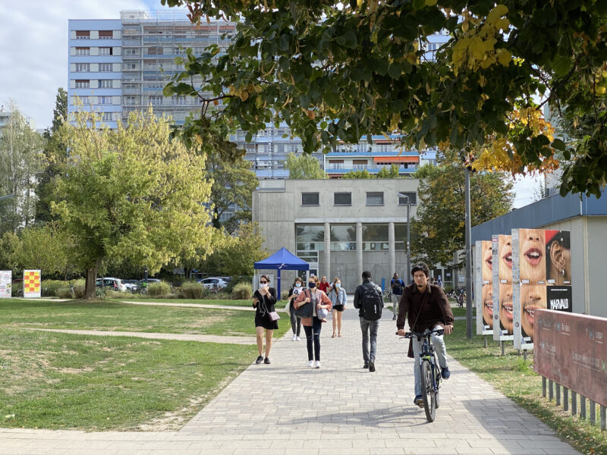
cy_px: 228
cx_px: 304
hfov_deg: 36.8
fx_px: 912
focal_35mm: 52
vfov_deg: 28.0
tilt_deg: +4.1
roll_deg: +0.0
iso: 20
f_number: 2
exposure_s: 1/888
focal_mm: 6
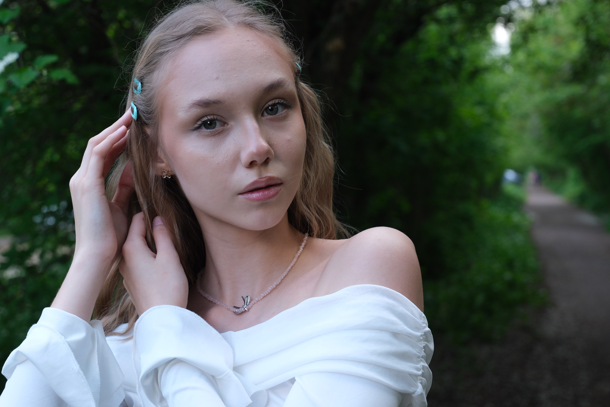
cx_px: 305
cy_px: 204
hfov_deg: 27.0
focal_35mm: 75
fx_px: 1271
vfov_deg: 18.2
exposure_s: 1/100
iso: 400
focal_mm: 50
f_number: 4.8
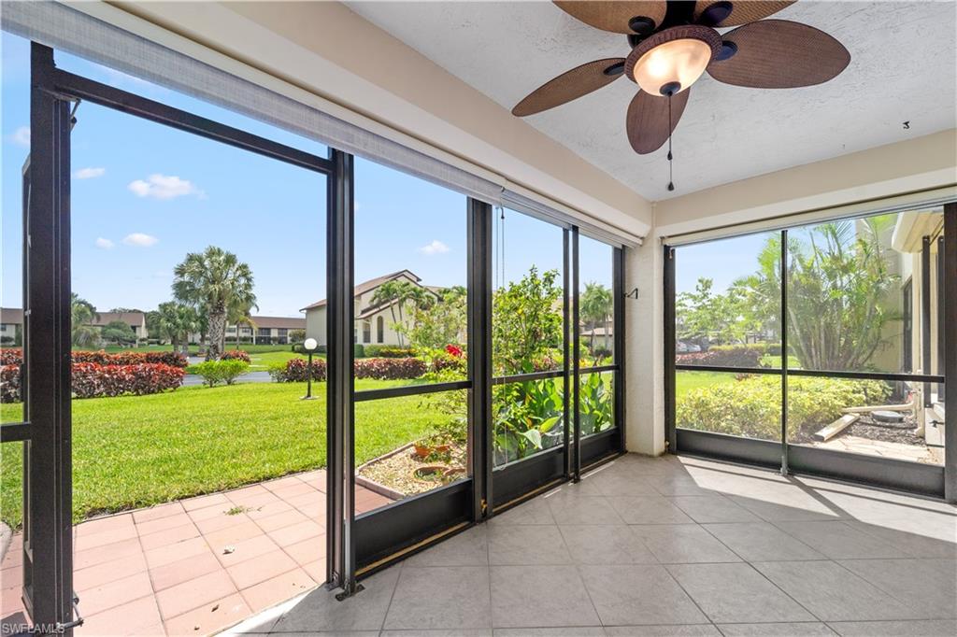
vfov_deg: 81.2
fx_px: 372
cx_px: 478
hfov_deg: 104.3
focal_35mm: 14
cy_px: 318
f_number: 8
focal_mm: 14
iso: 250
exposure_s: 1/50
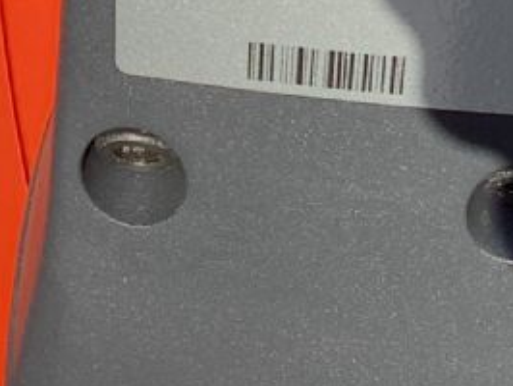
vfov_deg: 9.8
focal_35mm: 149
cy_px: -98
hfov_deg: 13.2
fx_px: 2210
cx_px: 399
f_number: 2.4
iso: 25
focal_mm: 3.3
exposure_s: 1/769
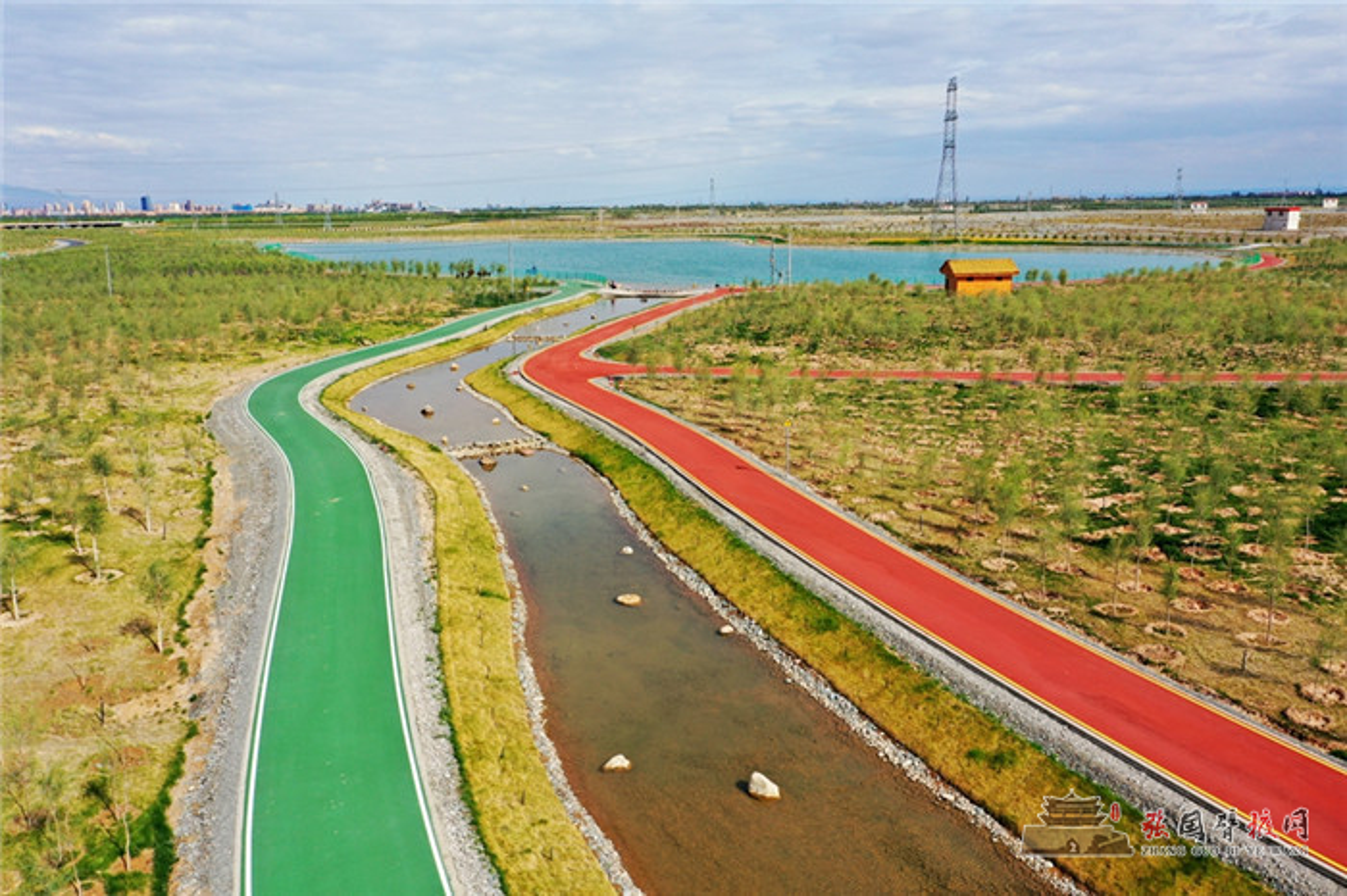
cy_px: 448
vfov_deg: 46.4
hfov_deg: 65.5
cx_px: 674
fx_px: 1047
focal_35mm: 28
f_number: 6.3
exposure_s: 1/500
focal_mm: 10.26
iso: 100
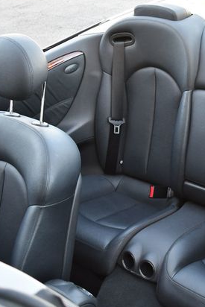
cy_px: 148
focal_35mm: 56
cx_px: 219
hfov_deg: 22.9
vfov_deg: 35.6
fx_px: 478
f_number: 3.5
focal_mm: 18
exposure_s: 1/250
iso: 640
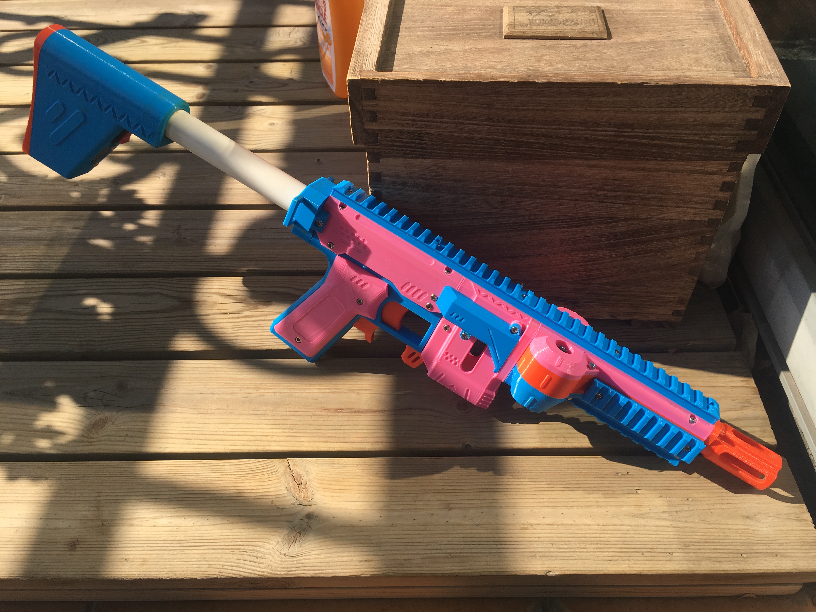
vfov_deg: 48.2
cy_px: 306
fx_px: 684
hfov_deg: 61.7
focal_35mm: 29
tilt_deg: -48.3
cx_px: 408
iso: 25
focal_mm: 4.15
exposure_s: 1/1040
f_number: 2.2
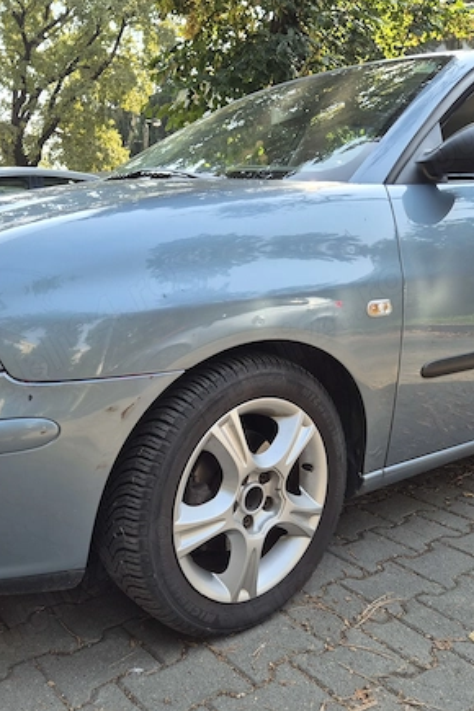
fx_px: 652
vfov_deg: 57.2
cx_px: 185
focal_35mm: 33
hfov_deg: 39.8
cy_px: 361
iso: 25
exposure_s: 1/331
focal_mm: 5.4
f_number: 1.8
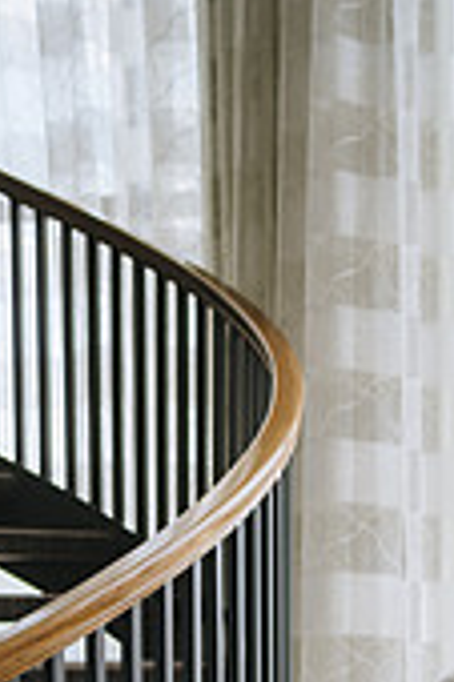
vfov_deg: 18.3
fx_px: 2009
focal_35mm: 106
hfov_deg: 12.5
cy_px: 826
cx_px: 579
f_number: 2.8
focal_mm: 40
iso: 200
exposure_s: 1/250
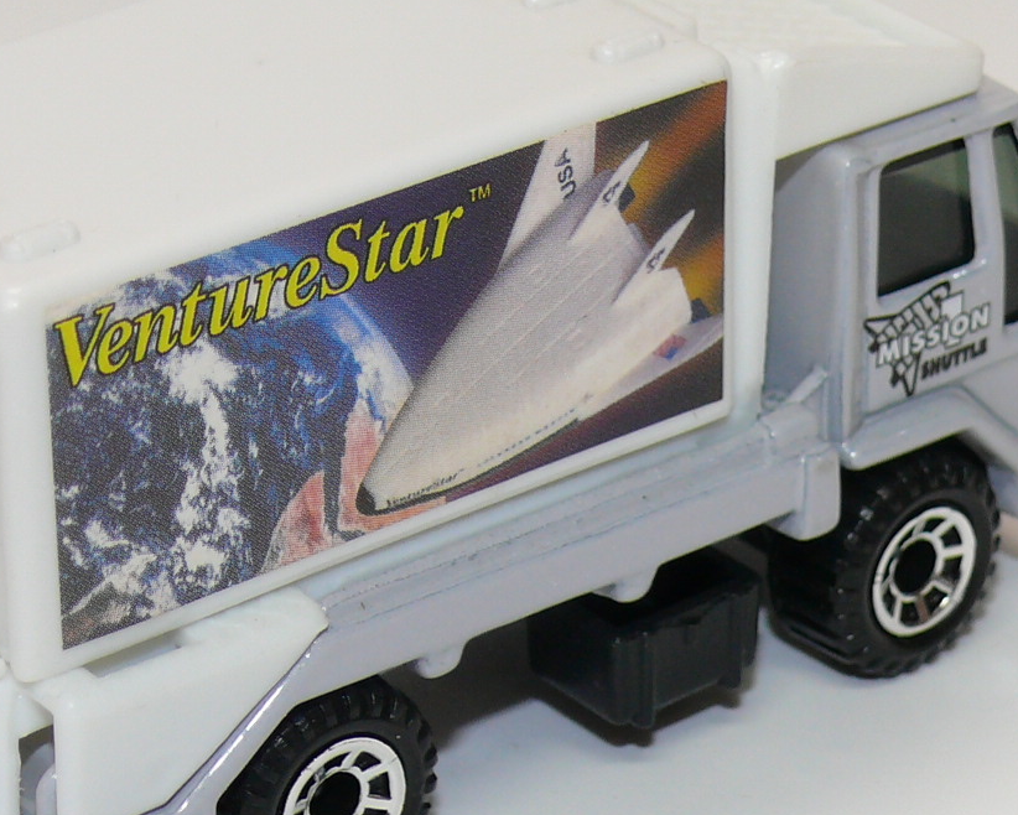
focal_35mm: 171
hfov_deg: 11.3
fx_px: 5153
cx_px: 420
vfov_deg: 9.0
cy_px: 313
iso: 100
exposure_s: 1/30
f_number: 4
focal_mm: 12.6
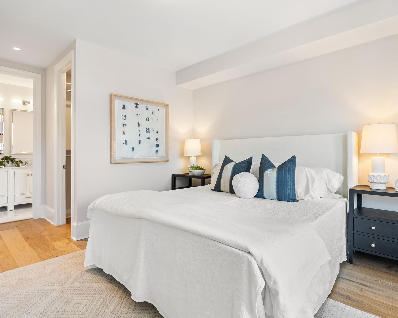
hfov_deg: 83.2
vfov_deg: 70.8
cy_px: 160
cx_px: 213
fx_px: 224
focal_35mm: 19
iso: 800
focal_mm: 16
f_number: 6.3
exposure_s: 1/25
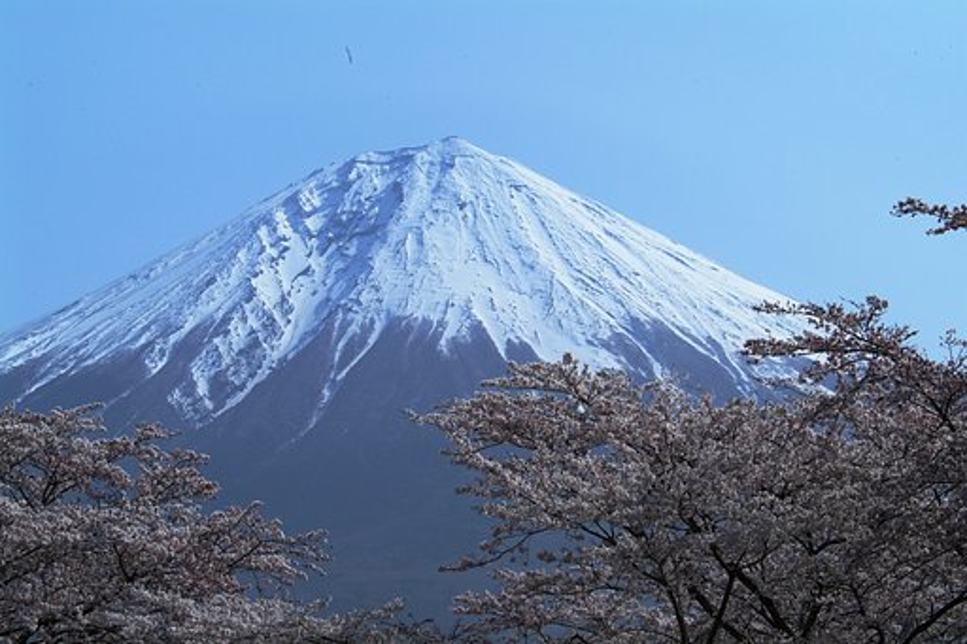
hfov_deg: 17.1
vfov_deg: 11.4
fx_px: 3222
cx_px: 484
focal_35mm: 120
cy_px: 322
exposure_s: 1/350
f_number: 16
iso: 200
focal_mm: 80
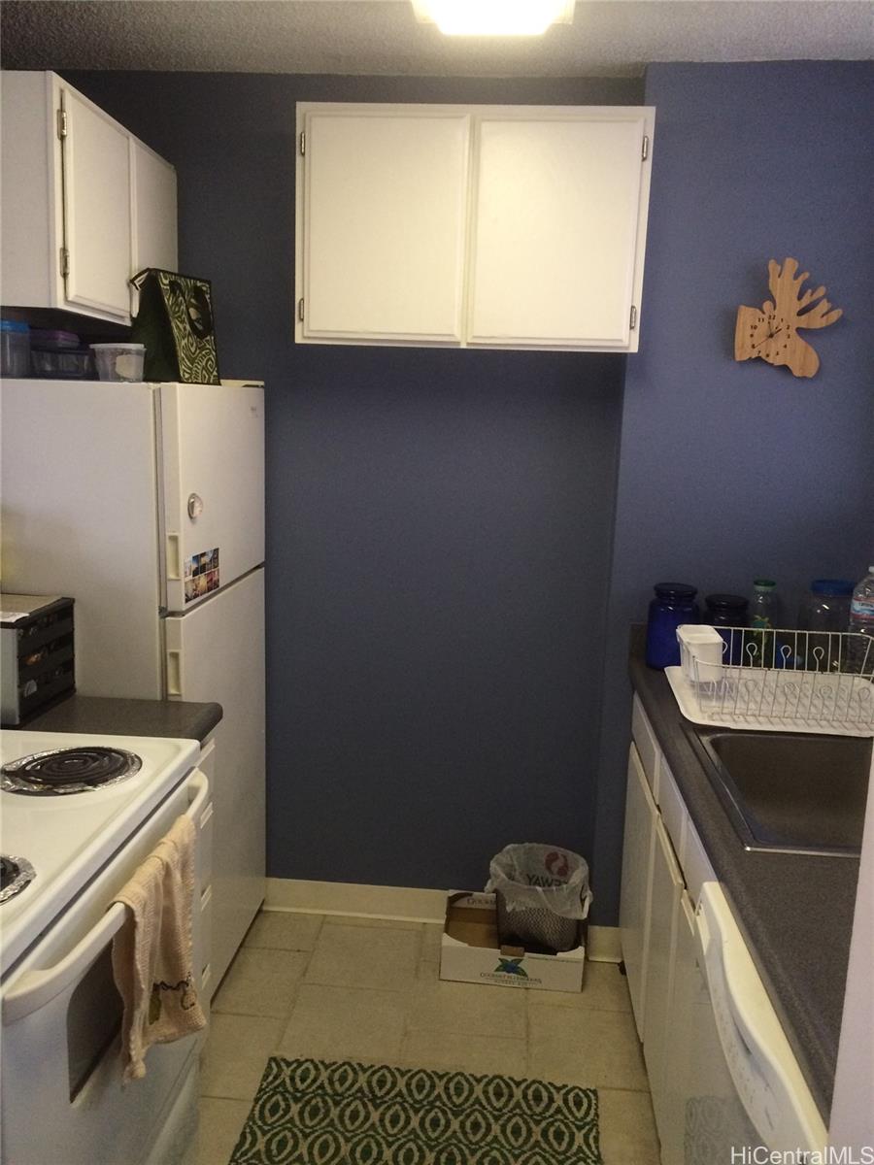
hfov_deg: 48.2
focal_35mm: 29
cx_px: 437
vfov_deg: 61.7
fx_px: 976
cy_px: 582
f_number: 2.2
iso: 200
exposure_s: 1/30
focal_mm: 4.15
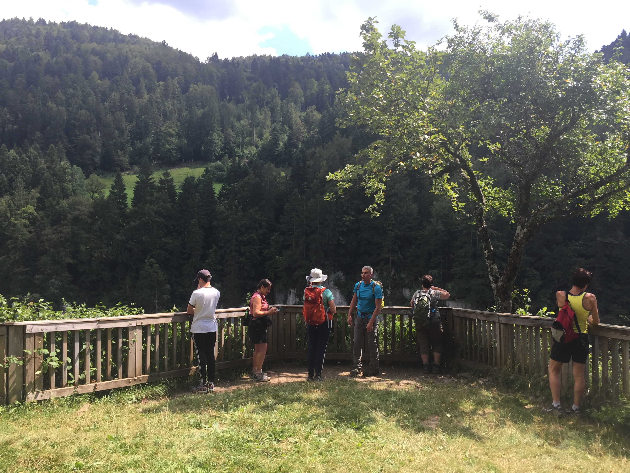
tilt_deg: -0.3
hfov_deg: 61.7
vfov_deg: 48.2
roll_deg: -2.2
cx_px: 315
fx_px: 528
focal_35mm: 29
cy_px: 236
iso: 32
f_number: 2.2
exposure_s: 1/682
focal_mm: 4.15
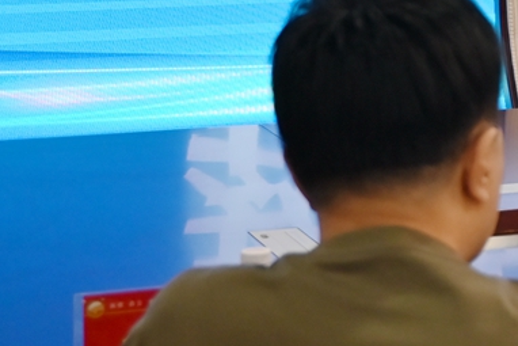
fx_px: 2375
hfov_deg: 10.9
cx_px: 1155
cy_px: -34
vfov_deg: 8.3
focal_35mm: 165
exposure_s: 1/125
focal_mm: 35
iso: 720
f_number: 4
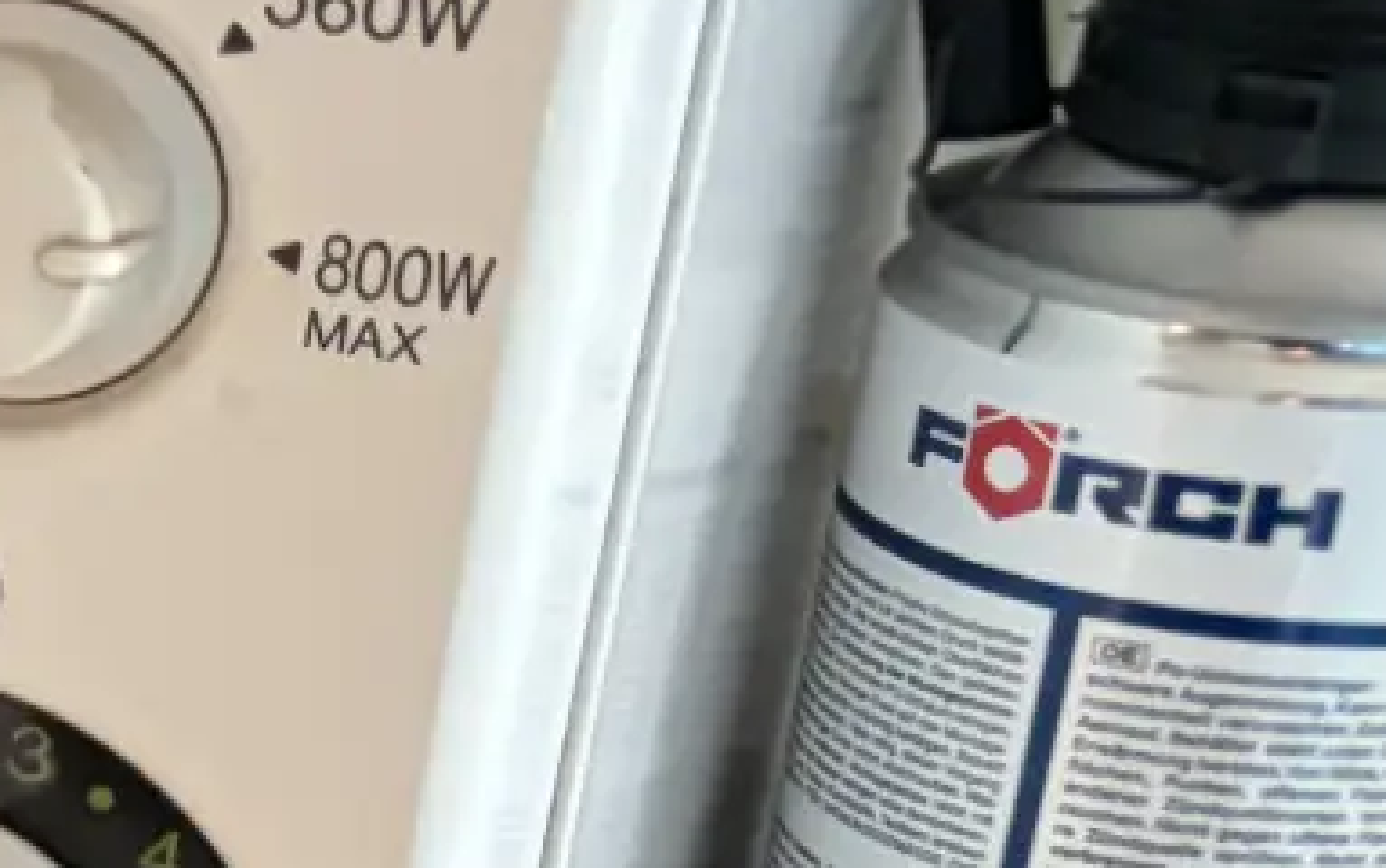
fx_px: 5216
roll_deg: +1.7
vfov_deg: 9.4
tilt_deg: -18.4
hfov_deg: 12.3
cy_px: 973
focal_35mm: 138
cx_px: -1860
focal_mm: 5.96
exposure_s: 1/50
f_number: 1.6
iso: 320
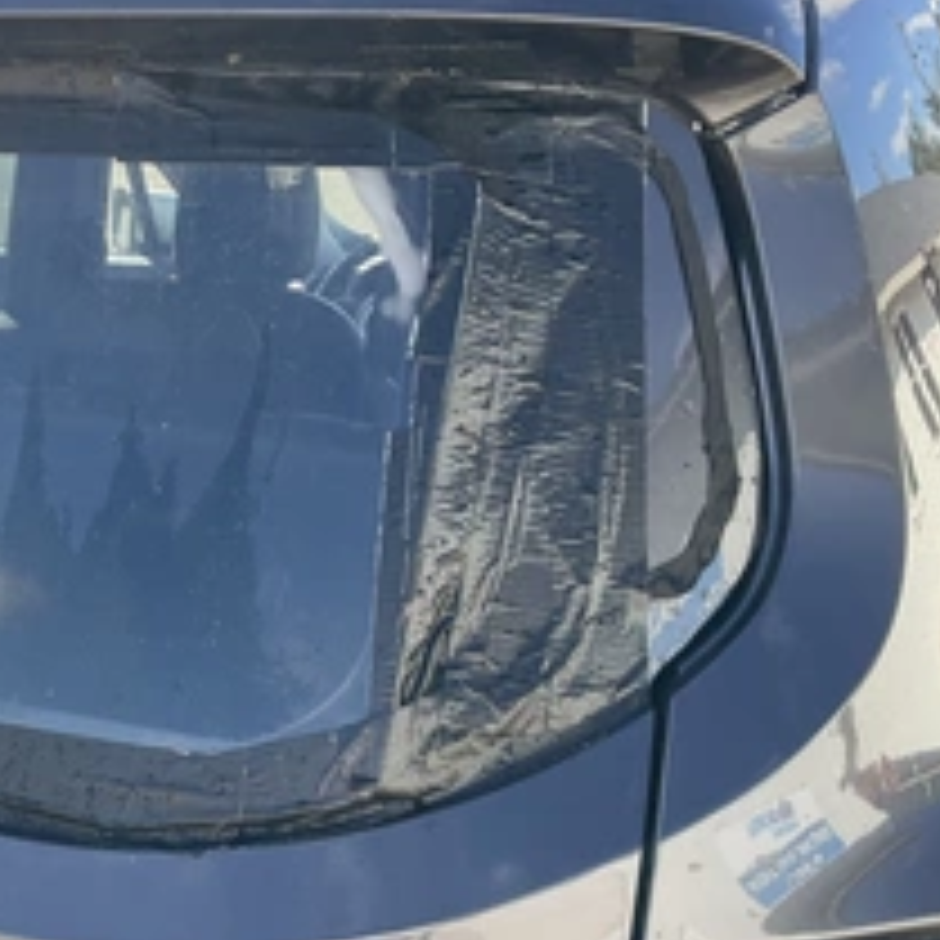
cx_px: 94
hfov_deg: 32.9
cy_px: 445
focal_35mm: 49
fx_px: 1505
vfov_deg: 34.7
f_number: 1.8
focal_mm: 3
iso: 25
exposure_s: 1/322
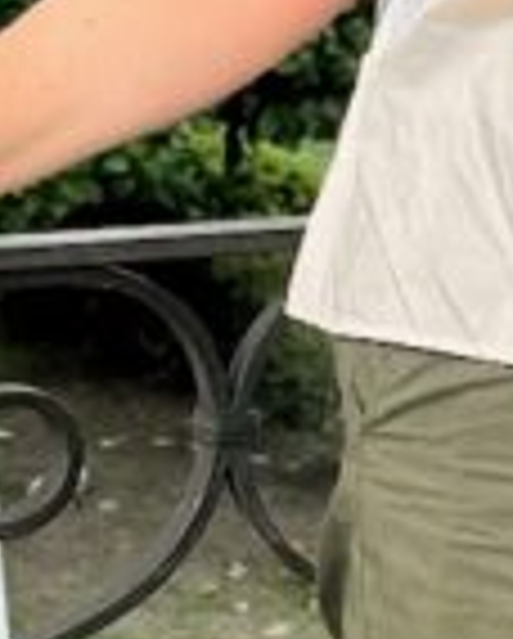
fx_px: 6382
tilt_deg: -12.3
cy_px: 414
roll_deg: -1.4
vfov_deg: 5.7
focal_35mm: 337
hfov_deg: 4.6
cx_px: 644
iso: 64
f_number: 1.78
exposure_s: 1/214
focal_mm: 6.76
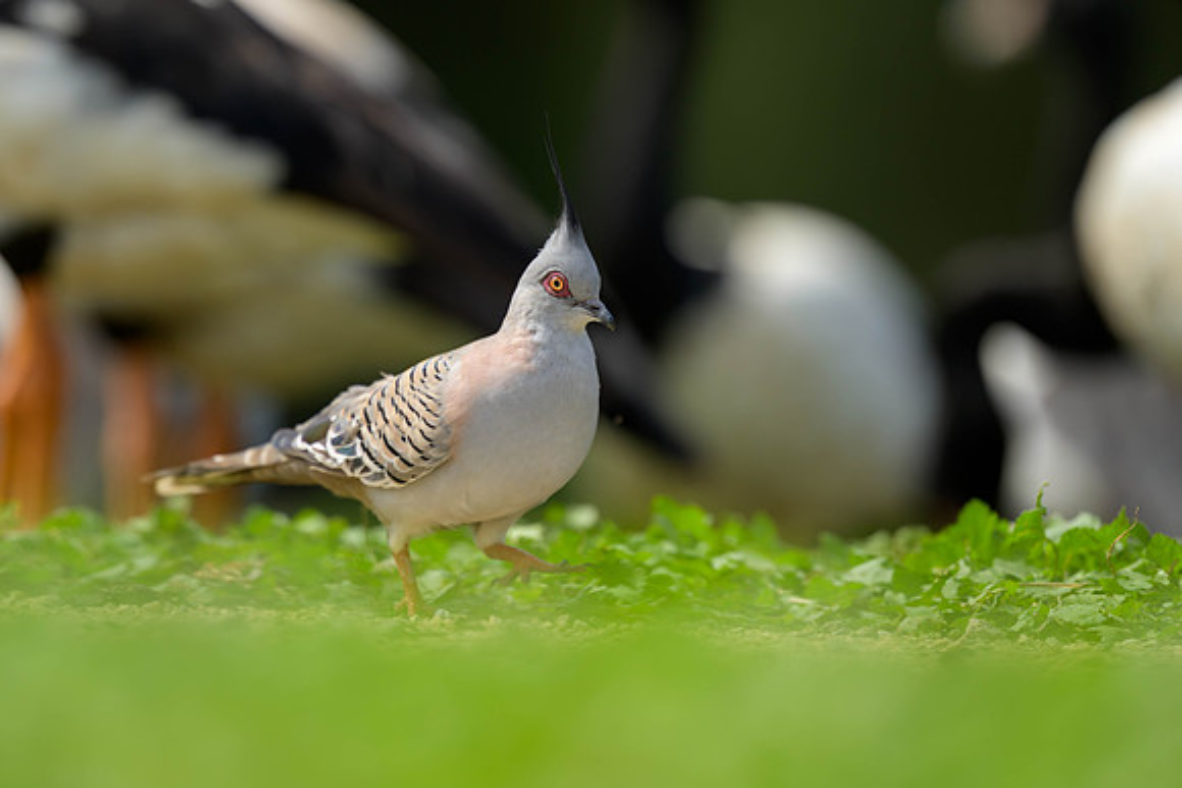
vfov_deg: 2.2
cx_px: 387
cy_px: 386
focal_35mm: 633
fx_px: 20789
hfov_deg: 3.3
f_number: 3.2
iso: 180
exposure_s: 1/1600
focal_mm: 400
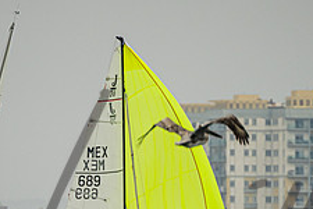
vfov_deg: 1.0
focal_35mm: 1378
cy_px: 269
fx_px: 11980
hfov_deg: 1.5
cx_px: 137
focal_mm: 400
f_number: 5.6
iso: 280
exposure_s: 1/4000
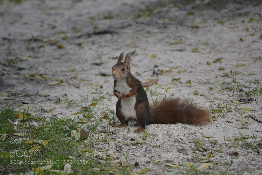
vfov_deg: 4.6
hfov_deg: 6.9
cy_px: 88
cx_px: 131
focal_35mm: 300
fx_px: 2183
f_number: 5.6
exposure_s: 1/320
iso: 3200
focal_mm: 200
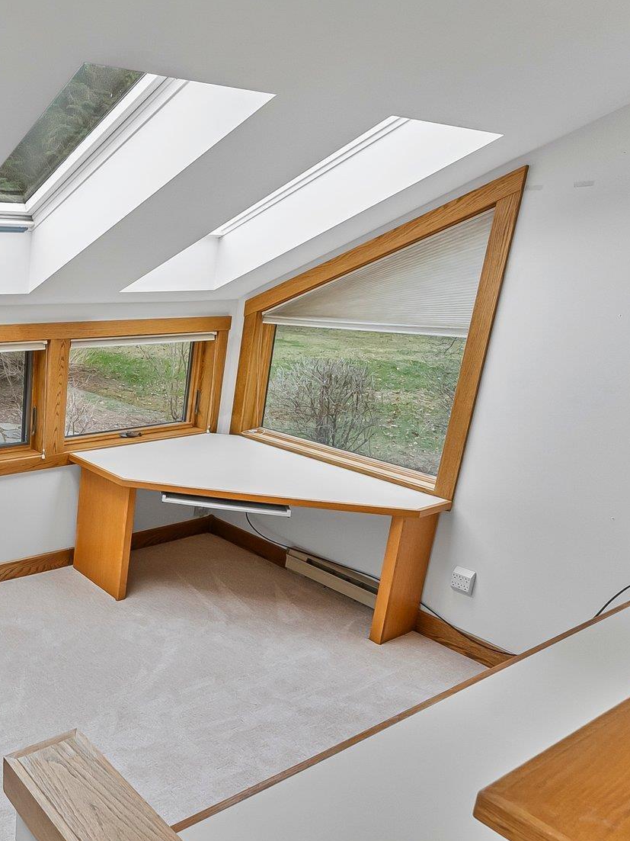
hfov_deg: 41.7
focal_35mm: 26
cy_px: 420
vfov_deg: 67.2
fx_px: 633
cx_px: -67
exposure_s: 1/250
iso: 1000
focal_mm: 14.6
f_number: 10
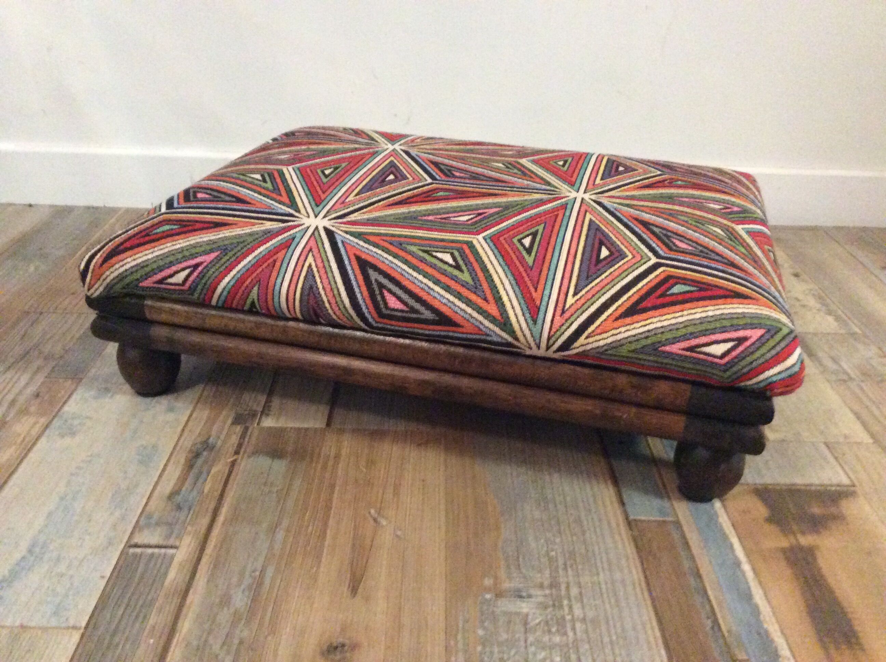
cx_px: 443
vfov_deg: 44.1
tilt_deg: -28.7
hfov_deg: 56.9
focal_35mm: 32
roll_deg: -0.8
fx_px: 818
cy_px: 331
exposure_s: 1/17
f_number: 2.4
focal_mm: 3.3
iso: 500
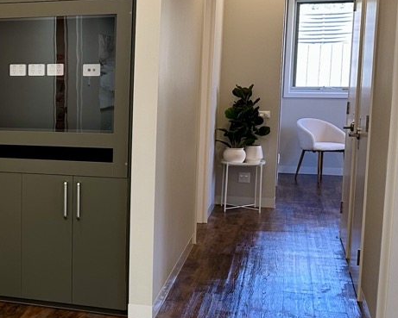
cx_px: -21
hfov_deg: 27.1
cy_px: 183
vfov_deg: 23.5
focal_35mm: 65
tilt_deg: -5.7
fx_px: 766
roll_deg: +0.3
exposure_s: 1/100
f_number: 1.78
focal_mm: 6.86
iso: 125
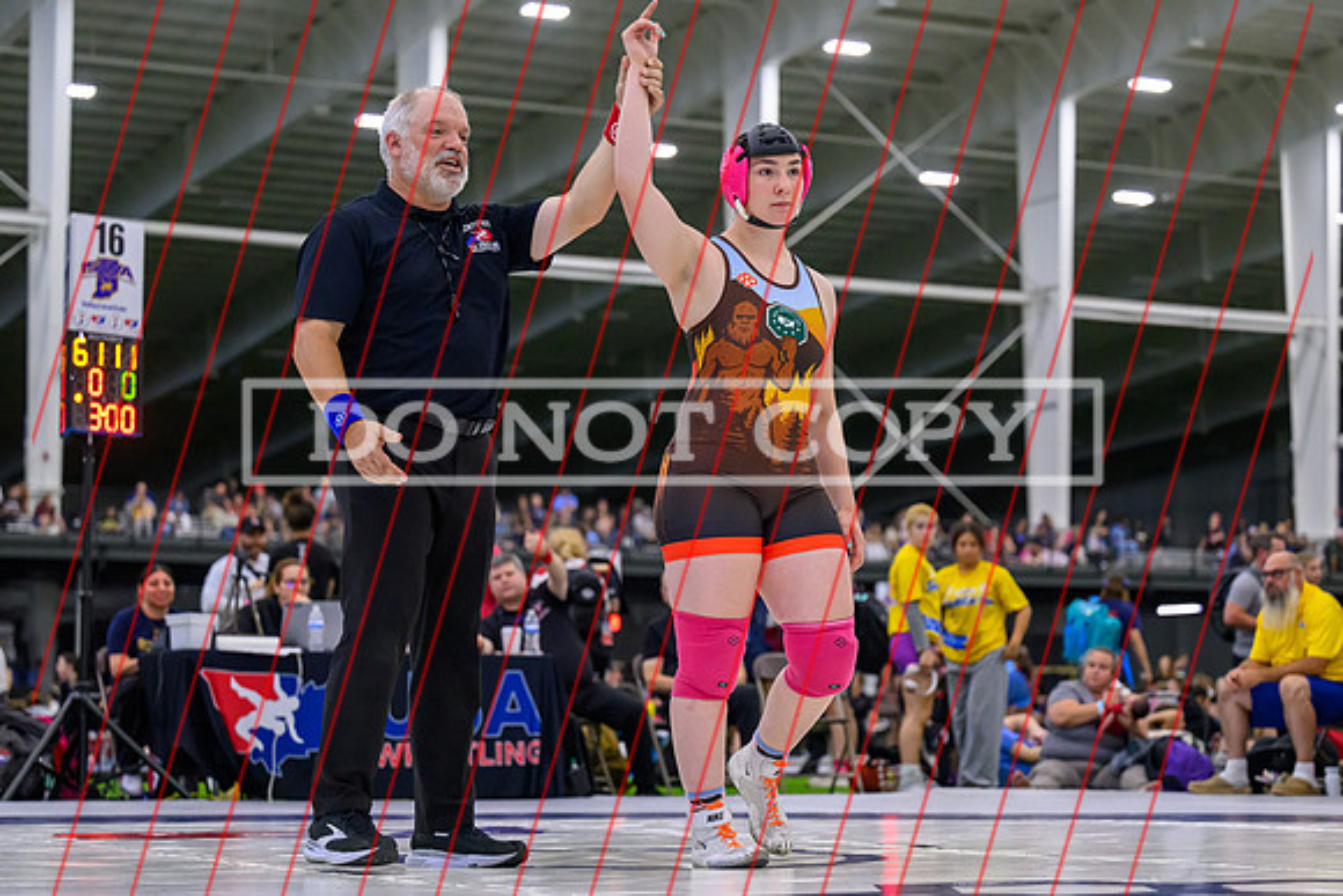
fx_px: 3025
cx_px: 695
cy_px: 505
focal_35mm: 81
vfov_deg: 16.8
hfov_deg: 25.0
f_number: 2.8
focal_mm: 70
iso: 6400
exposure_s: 1/640
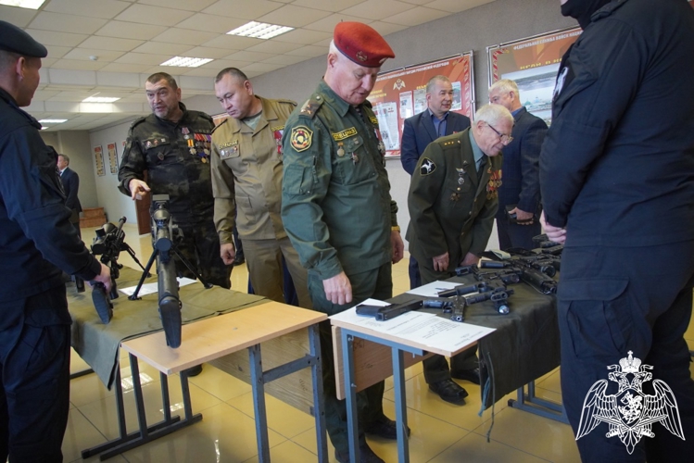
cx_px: 347
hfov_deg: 67.4
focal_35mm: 27
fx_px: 521
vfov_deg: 48.0
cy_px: 232
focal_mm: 18
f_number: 4
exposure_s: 1/160
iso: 2500
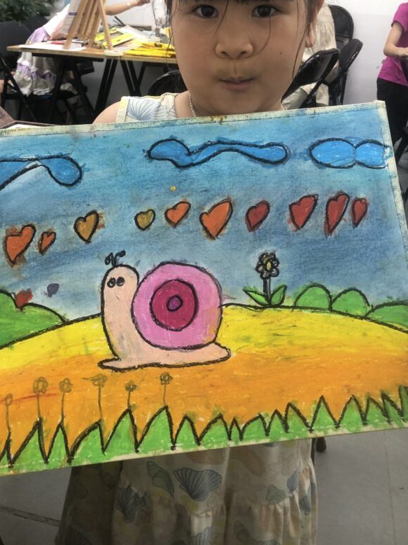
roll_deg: -3.3
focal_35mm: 36
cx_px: 197
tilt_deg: -21.1
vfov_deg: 50.9
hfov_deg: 39.6
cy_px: 207
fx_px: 566
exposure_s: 1/33
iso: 32
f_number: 1.8
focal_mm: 3.99
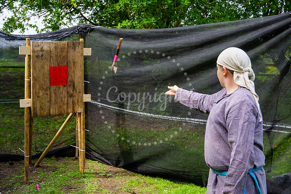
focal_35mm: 49
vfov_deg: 27.6
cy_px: 97
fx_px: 395
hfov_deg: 40.4
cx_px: 146
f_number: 4.3
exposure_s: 1/320
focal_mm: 23
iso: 200
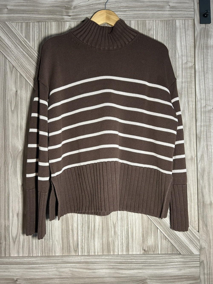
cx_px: 106
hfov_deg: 53.1
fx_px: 213
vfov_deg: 67.3
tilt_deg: +0.1
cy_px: 142
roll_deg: +0.8
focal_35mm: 26
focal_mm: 5.7
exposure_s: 1/60
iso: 160
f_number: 1.5
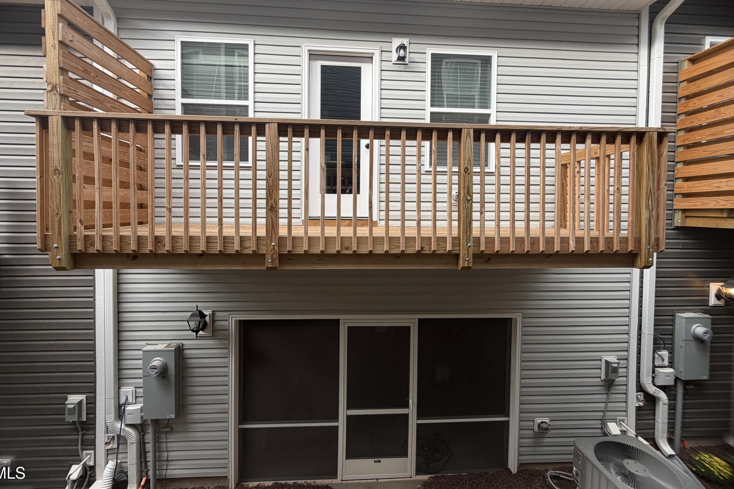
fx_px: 306
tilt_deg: -1.8
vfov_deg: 77.0
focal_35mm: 15
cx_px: 358
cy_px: 216
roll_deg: -0.6
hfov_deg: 100.4
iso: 50
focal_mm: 2.22
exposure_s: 1/121
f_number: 2.2
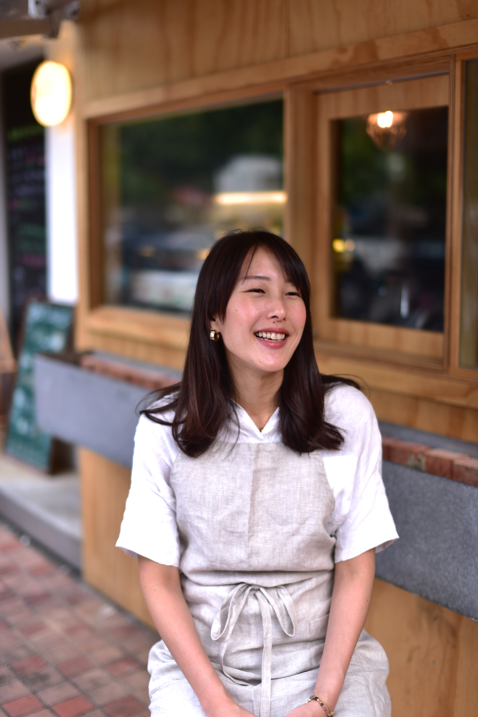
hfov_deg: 27.0
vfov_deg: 39.6
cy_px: 358
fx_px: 995
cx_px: 239
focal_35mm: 50
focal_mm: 50
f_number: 1.4
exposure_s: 1/60
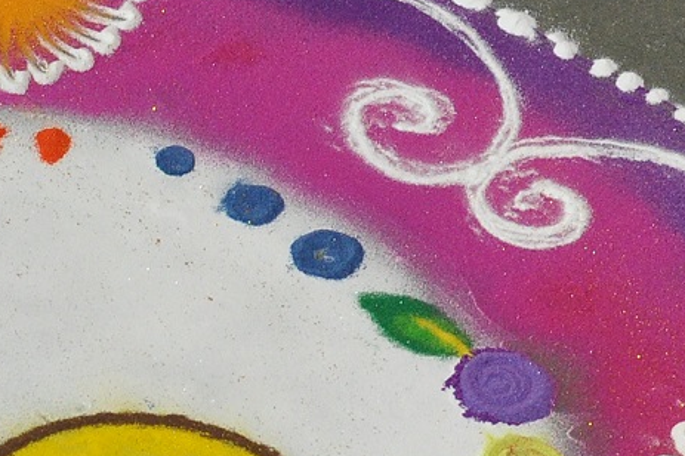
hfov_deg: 11.5
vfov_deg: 7.6
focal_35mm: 177
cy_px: 768
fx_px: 3365
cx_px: -27
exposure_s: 1/125
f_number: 5.6
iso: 1000
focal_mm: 26
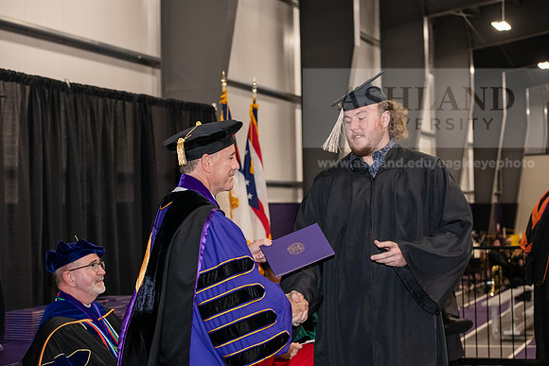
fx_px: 1068
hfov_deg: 28.8
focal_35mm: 70
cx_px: 274
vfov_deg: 19.5
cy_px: 183
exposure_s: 1/200
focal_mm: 70
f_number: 5
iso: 2500
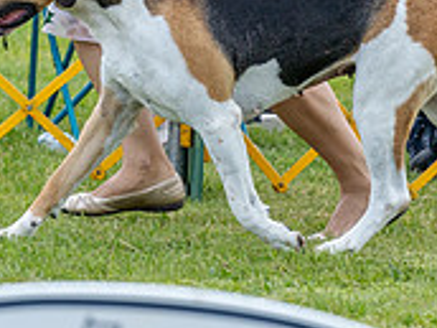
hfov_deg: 3.3
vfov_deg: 2.5
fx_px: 7575
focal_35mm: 600
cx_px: 170
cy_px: -148
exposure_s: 1/1000
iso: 400
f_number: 4.5
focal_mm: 154
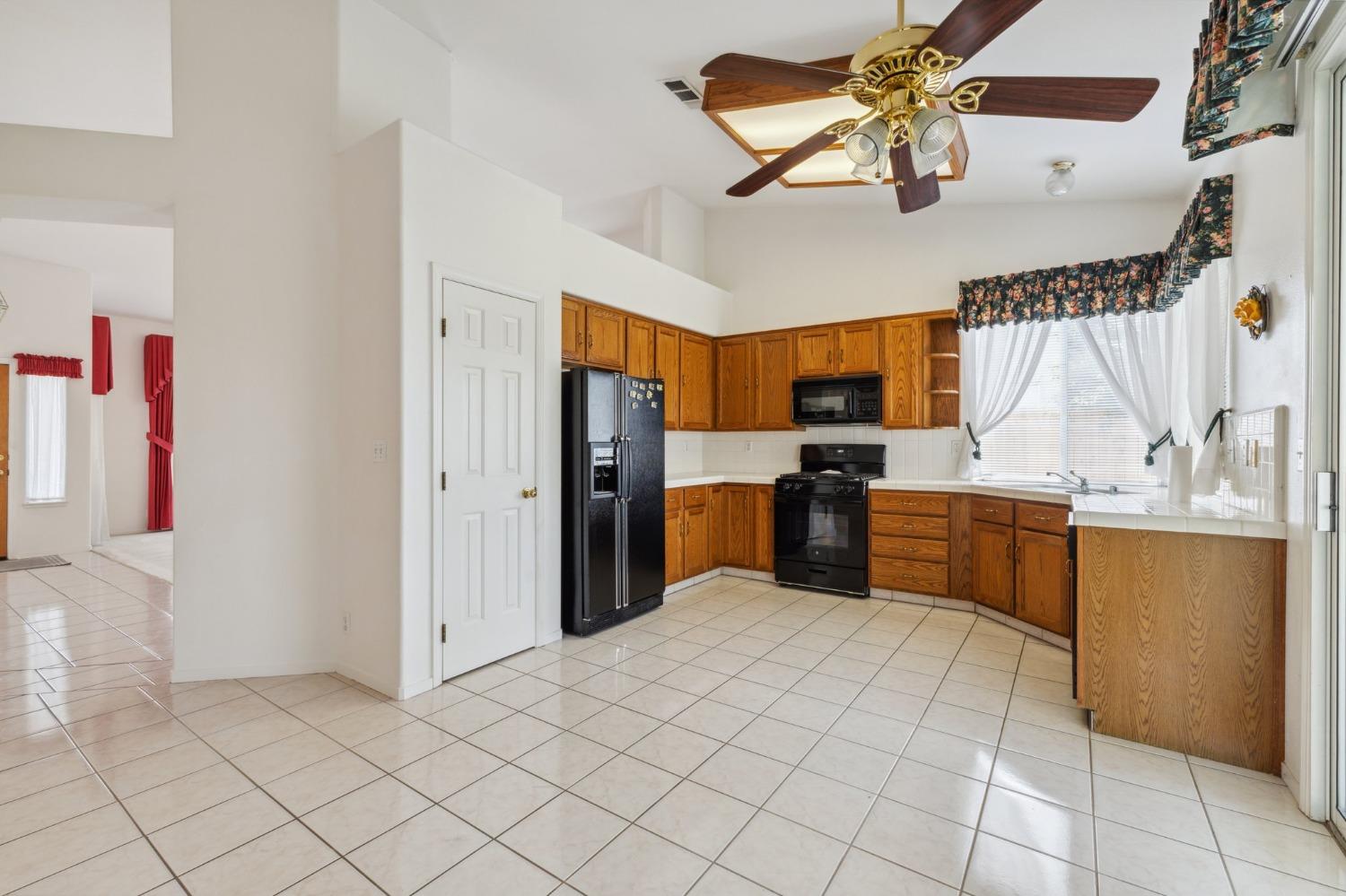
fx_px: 561
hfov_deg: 100.4
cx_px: 673
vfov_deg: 77.3
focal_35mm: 15
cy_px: 448
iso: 100
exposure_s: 1/8
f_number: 8
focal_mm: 10
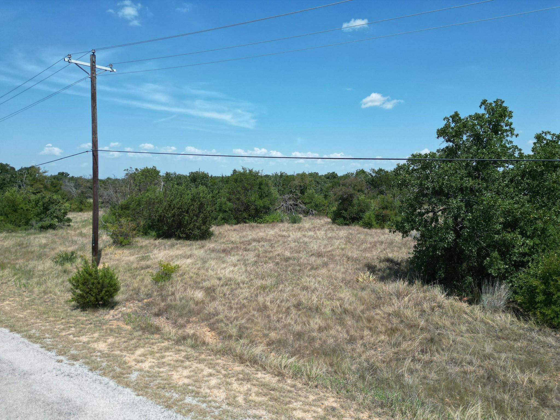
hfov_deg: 71.6
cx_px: 280
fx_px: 388
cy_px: 210
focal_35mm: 24
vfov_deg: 56.8
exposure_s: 1/2500
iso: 100
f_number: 1.7
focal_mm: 6.72
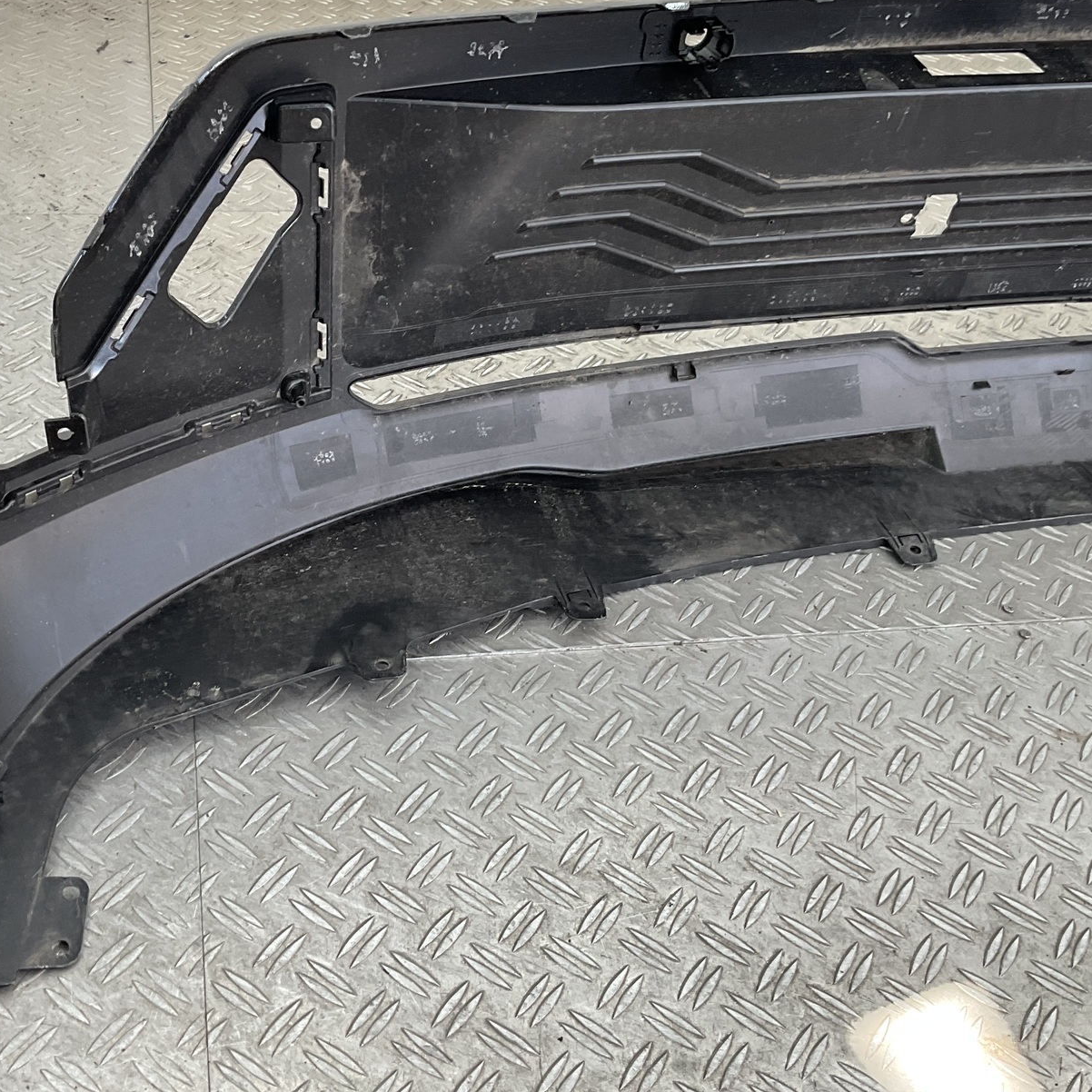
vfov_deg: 39.1
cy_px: 457
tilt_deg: -37.6
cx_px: 469
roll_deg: -10.5
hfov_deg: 39.1
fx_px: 1535
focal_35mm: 43
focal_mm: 3
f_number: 1.8
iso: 32
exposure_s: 1/120
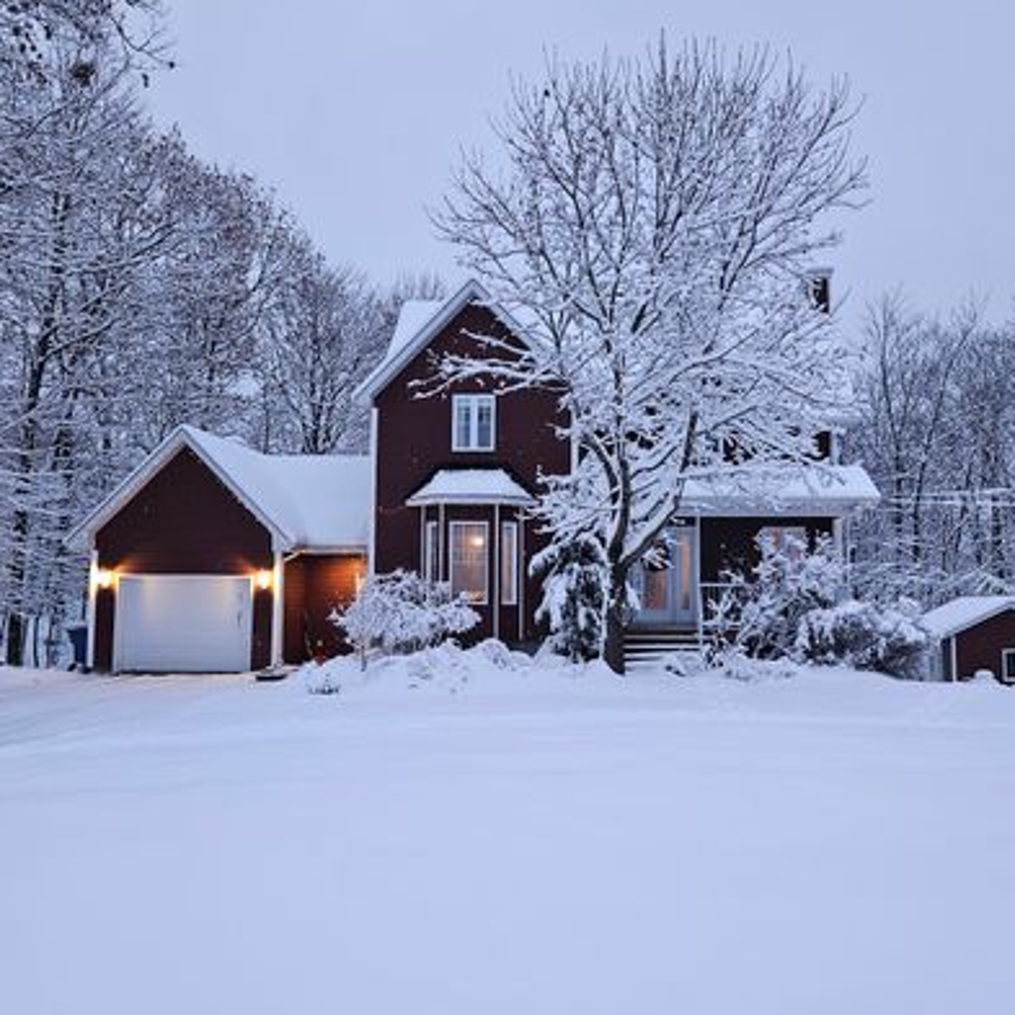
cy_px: 509
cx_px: 522
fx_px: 1028
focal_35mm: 31
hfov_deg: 52.5
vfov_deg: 52.5
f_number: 1.8
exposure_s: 1/240
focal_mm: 5.4
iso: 1000
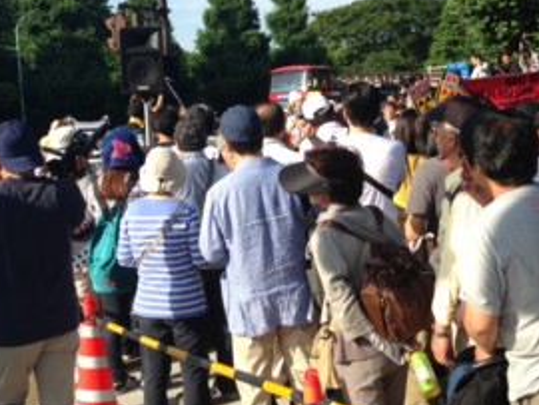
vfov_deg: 26.3
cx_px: 321
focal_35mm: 55
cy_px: 114
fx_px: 857
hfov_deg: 34.8
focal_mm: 4.13
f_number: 2.4
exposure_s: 1/985
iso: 50
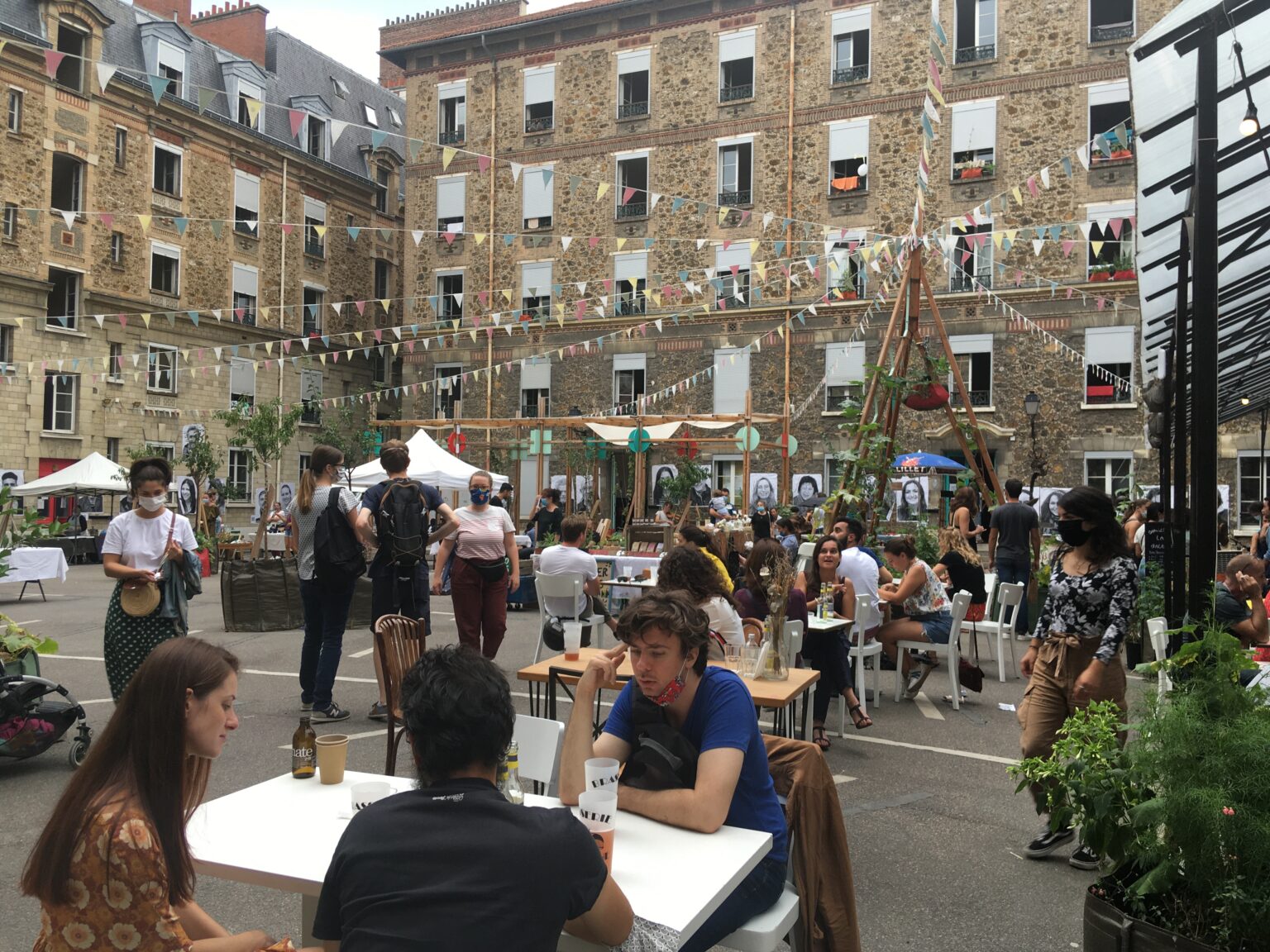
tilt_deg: +1.8
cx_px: 635
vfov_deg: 48.2
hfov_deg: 61.7
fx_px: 1064
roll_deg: -1.0
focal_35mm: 29
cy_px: 476
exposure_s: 1/100
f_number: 2.2
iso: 25
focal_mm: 4.15
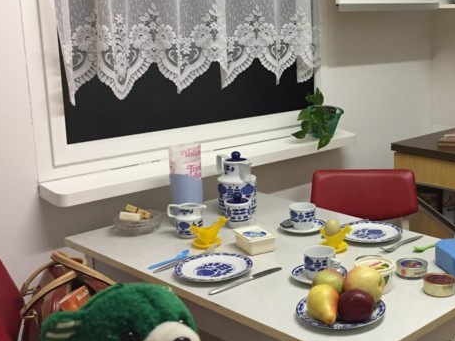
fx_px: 670
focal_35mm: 51
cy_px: 146
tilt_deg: -10.8
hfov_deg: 36.6
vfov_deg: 28.5
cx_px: 345
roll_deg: -1.2
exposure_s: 1/33
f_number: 2.2
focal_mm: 4.15
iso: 200
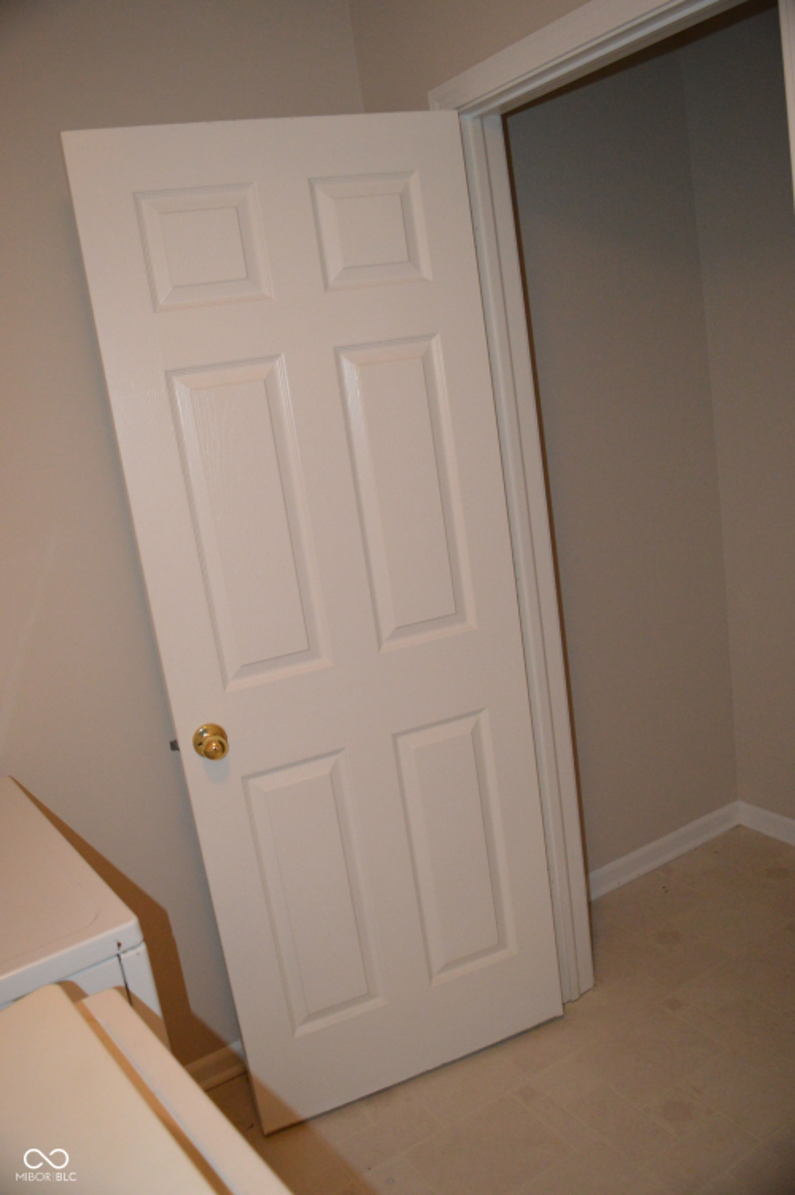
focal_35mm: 27
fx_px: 896
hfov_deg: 47.8
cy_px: 598
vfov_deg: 67.4
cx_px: 398
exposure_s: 1/60
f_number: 3.5
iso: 2000
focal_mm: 18
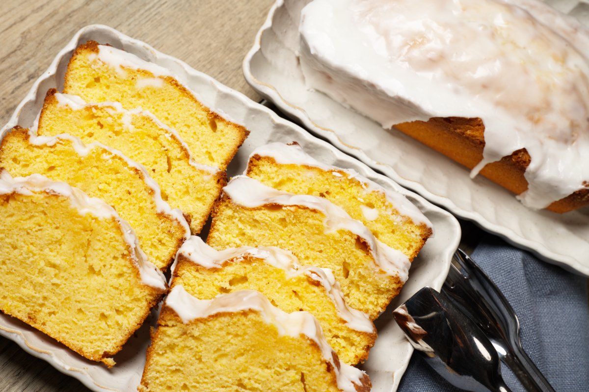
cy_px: 196
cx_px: 294
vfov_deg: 19.4
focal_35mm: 70
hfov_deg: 28.9
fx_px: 1145
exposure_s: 1/80
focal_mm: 70
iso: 100
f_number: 9
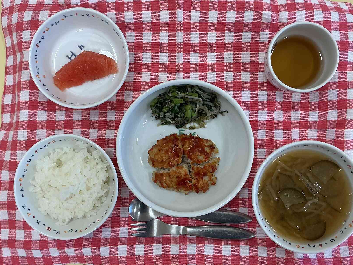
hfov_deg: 50.1
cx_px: 182
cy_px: 131
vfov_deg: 38.7
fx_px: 377
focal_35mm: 37
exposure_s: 1/120
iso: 40
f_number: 1.8
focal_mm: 3
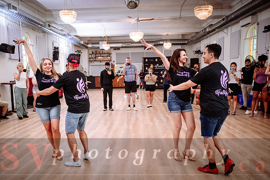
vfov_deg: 42.3
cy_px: 100
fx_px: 233
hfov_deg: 60.1
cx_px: 120
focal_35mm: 31
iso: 1000
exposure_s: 1/250
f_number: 2.8
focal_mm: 28
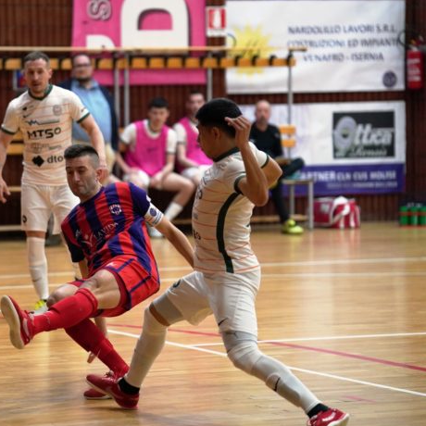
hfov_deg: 10.0
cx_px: 106
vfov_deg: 10.0
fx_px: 2437
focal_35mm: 175
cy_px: 214
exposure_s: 1/1000
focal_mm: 136
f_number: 2.8
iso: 5000
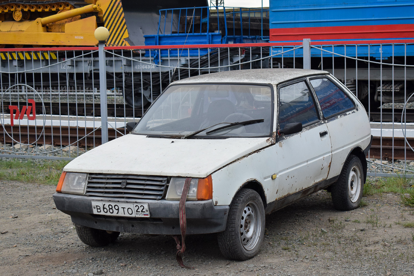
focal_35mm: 72
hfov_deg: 28.1
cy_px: 138
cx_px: 207
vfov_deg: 18.9
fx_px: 828
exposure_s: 1/640
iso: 800
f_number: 6.3
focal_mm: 48
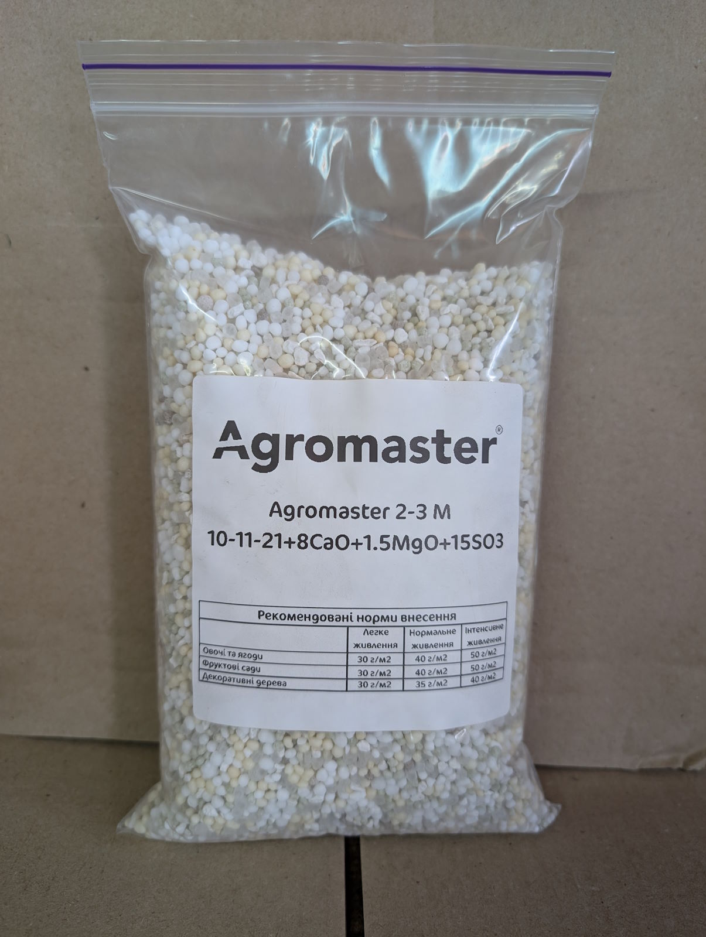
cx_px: 353
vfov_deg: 71.5
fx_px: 651
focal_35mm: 24
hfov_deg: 56.9
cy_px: 468
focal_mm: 6.9
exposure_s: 1/30.4
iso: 45
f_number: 1.68
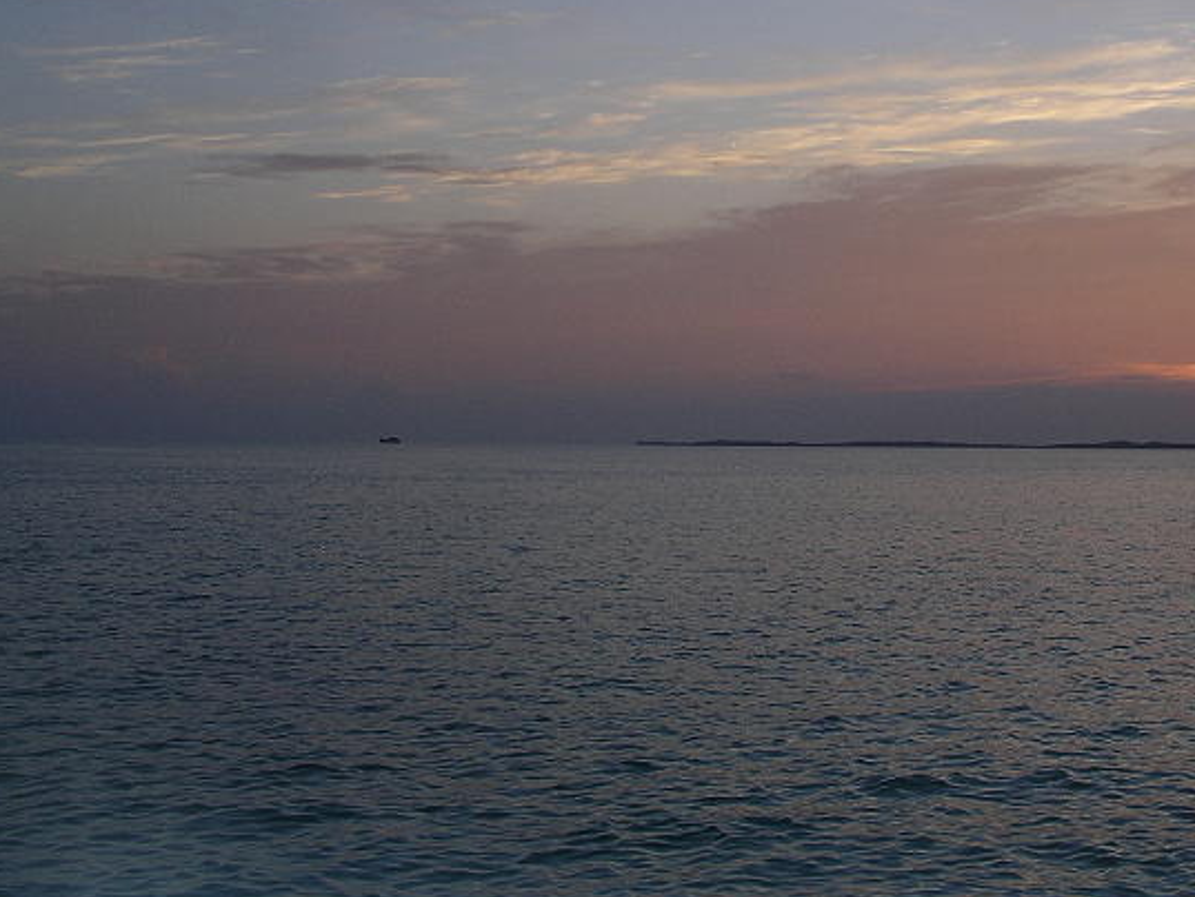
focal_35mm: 55
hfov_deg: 34.8
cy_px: 246
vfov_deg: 26.3
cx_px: 735
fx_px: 1900
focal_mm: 7.8
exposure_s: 1/255
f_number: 2.8
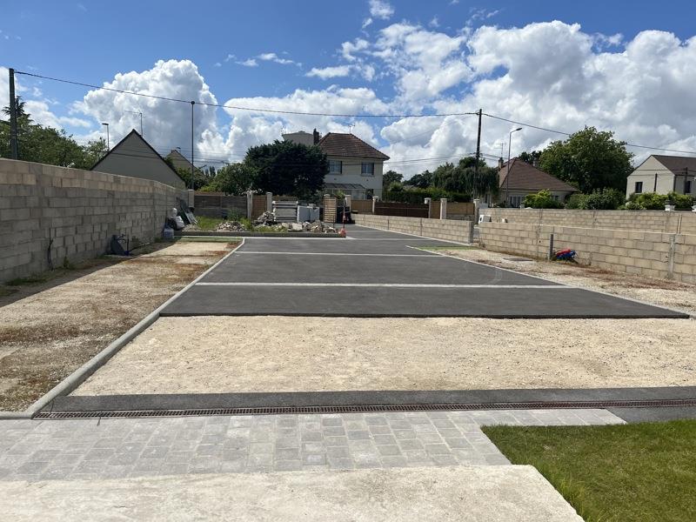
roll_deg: -1.4
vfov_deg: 53.1
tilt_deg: -6.6
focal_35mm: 26
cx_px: 348
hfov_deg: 67.3
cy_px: 261
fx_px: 523
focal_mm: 5.1
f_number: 1.6
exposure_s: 1/8403
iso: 50
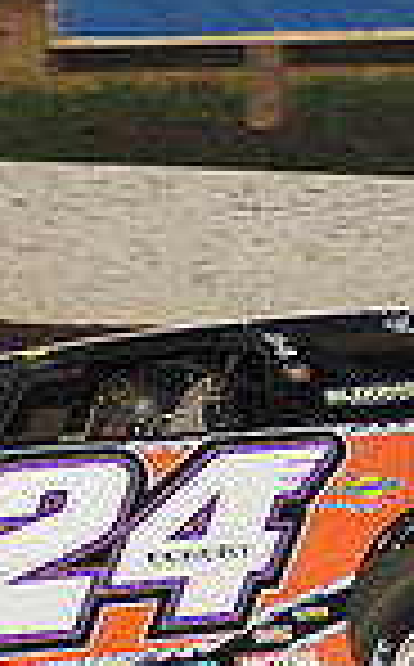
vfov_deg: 5.3
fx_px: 7249
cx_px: -4
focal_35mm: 400
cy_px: 554
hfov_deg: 3.3
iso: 1000
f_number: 7.1
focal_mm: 100
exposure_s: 1/320
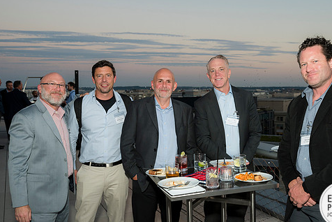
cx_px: 188
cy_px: 116
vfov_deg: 34.2
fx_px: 360
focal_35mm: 39
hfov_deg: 49.4
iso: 800
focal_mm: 32
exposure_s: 1/125
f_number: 5.6
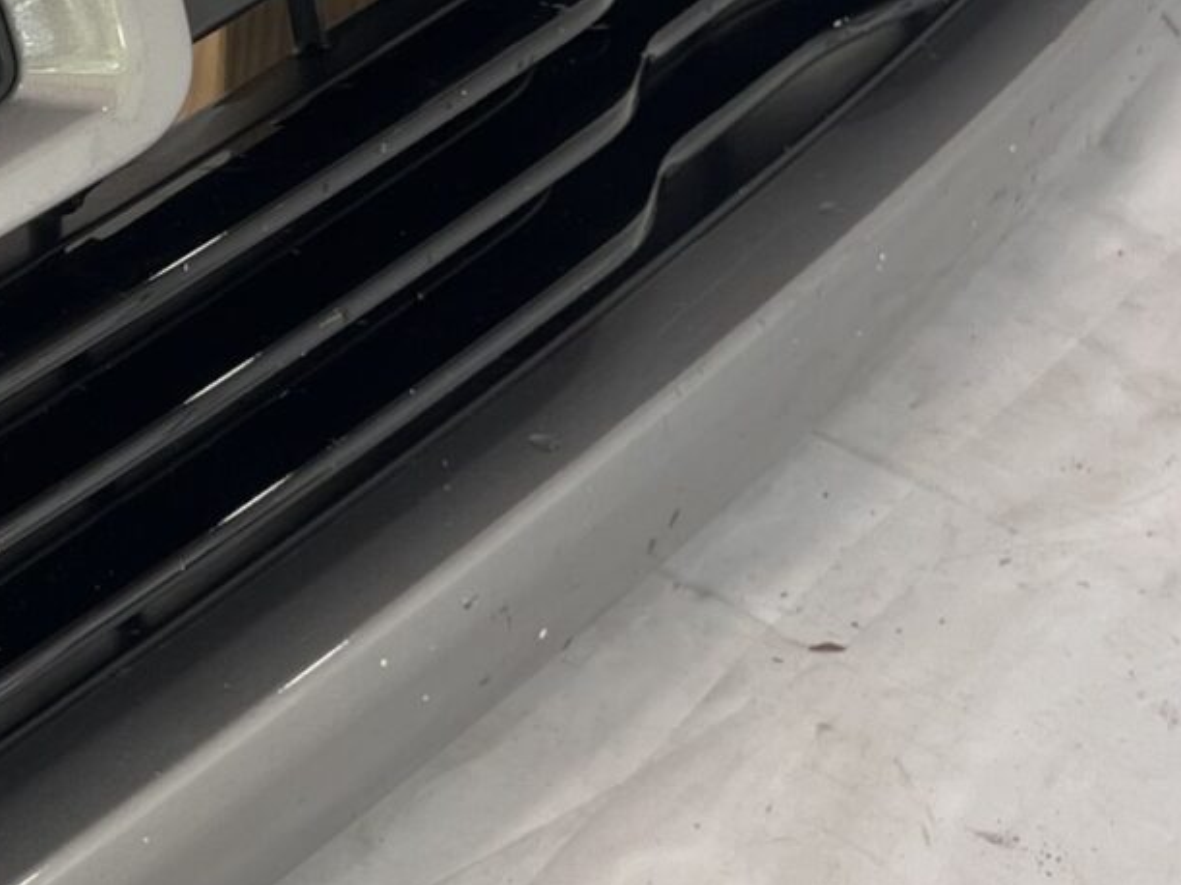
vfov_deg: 13.5
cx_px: -209
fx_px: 3718
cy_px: 245
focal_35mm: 109
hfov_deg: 17.3
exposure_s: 1/122
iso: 32
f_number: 1.6
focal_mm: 5.1
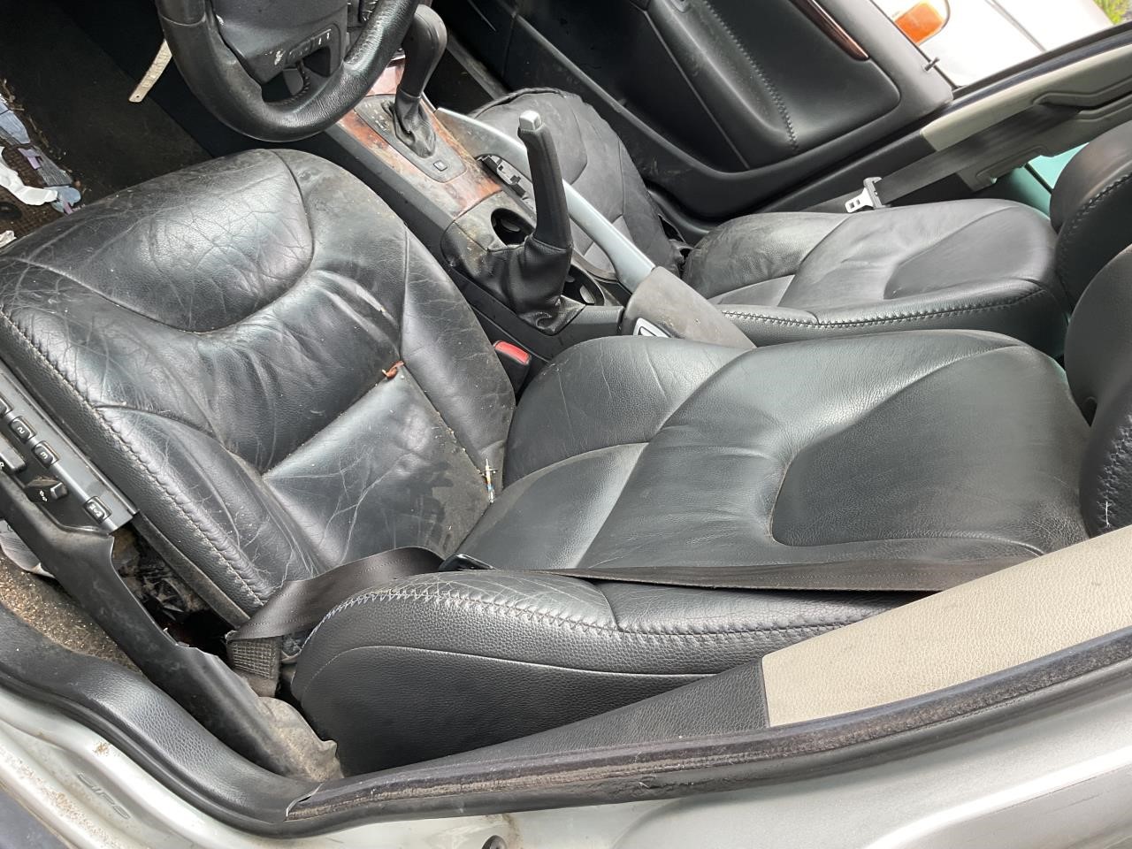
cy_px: 424
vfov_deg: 48.2
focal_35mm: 29
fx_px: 948
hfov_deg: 61.7
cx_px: 566
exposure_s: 1/120
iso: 50
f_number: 1.8
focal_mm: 3
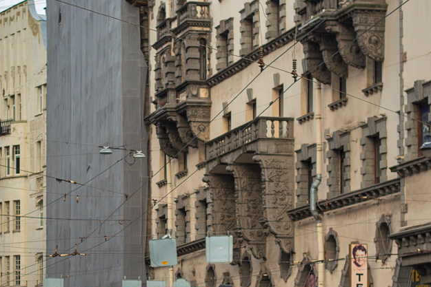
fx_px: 1437
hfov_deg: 17.0
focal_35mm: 120
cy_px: 278
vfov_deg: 11.3
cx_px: 136
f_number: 5
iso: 200
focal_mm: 50
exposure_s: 1/500
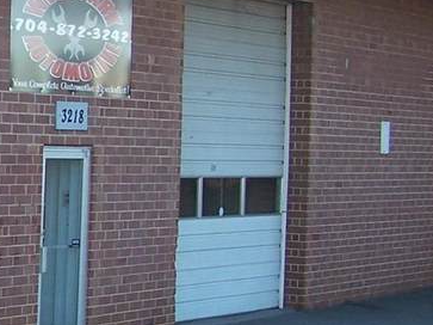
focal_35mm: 134
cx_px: -227
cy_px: 168
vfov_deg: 11.1
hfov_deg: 13.8
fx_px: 1676
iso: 80
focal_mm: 6.3
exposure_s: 1/160
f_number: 2.8
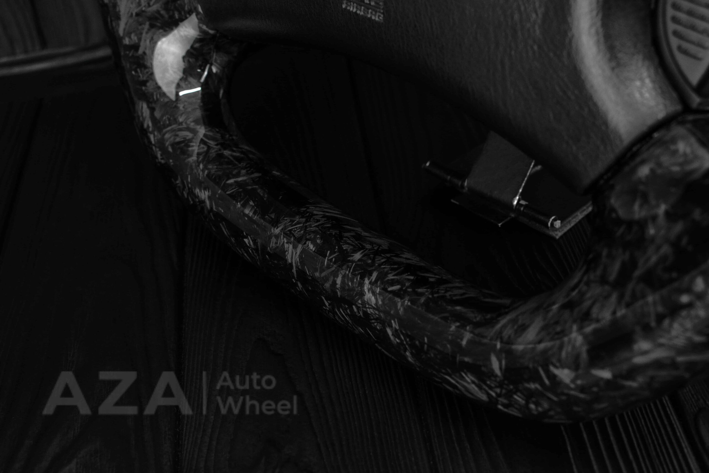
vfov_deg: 25.8
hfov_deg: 37.8
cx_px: 354
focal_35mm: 52
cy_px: 236
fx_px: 1034
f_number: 6.3
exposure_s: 1/125
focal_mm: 35
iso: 500
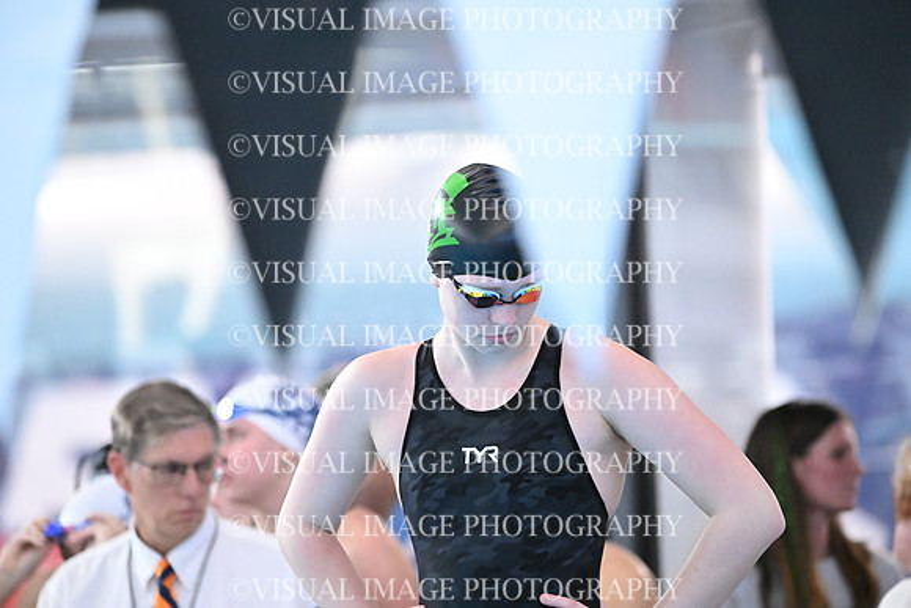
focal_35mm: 400
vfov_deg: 3.4
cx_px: 456
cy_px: 304
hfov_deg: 5.2
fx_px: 10124
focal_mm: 400
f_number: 6.3
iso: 12800
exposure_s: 1/800
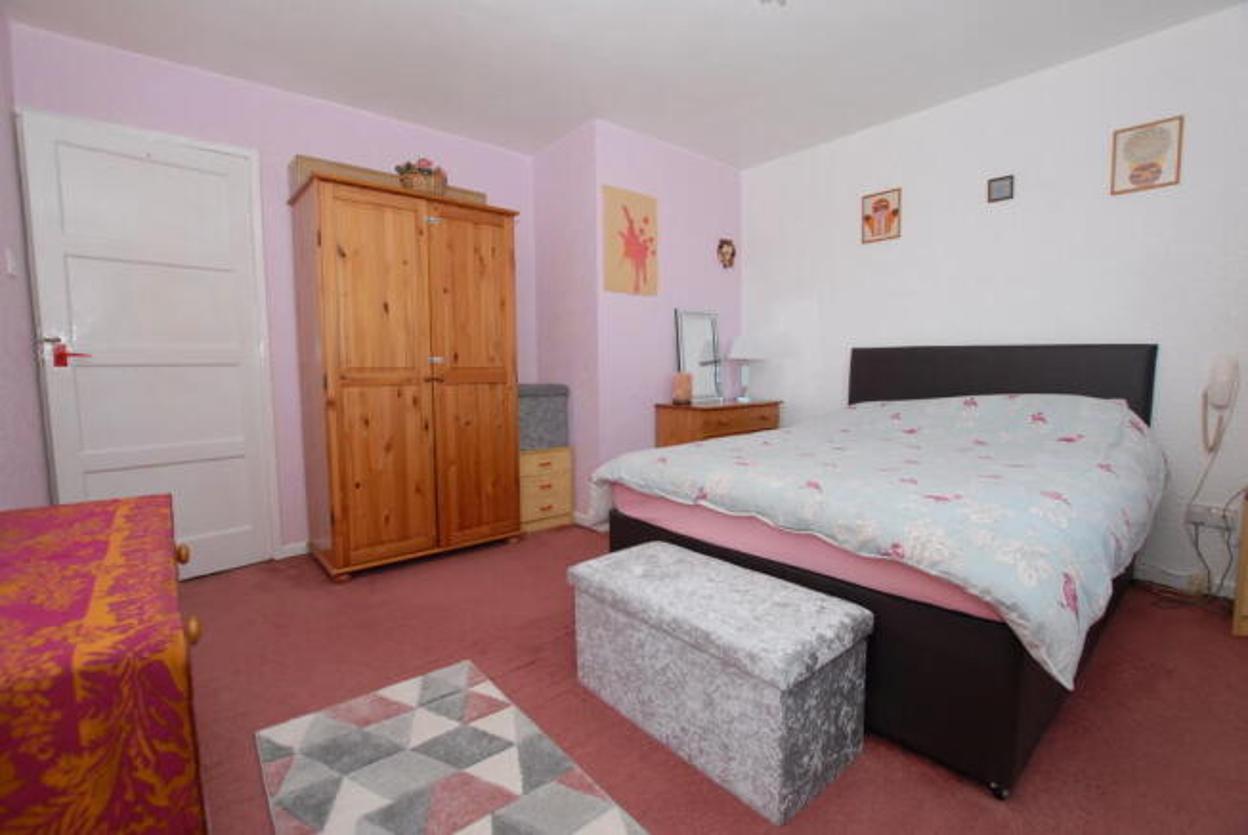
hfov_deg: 100.3
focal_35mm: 15
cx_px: 624
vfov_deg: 77.5
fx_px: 521
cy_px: 418
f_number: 5
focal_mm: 10
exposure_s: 1/60
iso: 200
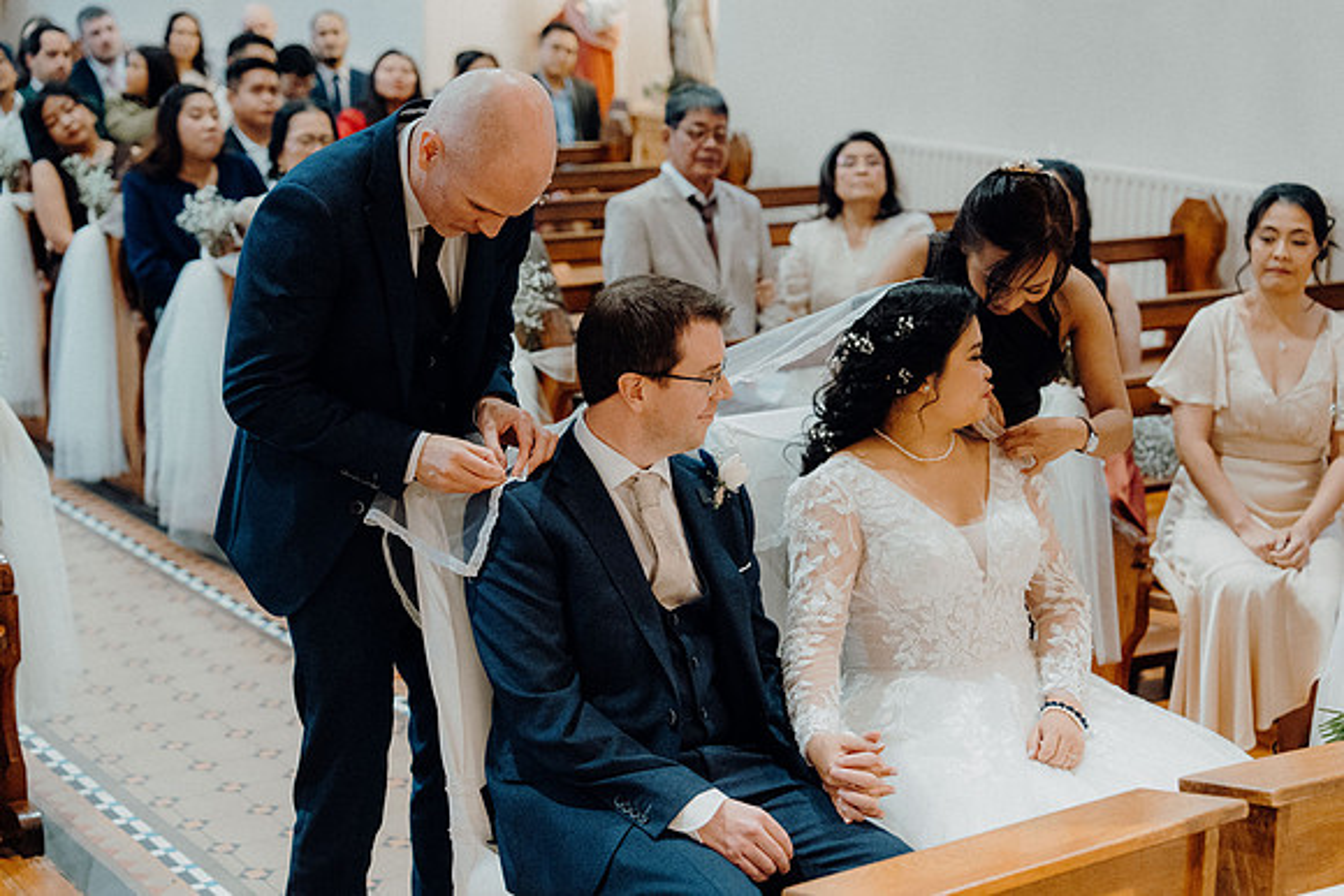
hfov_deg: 31.9
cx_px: 672
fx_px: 2352
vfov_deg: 21.6
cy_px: 448
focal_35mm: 63
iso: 5000
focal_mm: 63
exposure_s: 1/160
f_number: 3.2
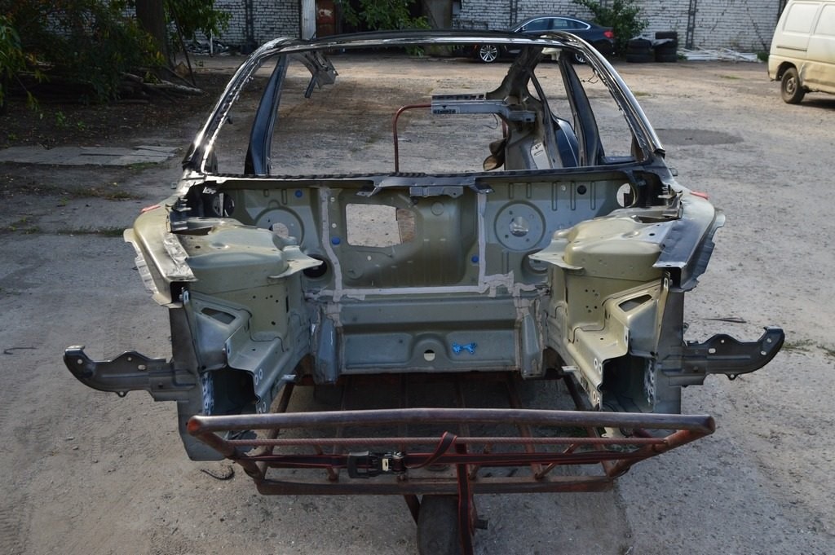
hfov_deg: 53.2
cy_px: 278
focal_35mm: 36
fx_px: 834
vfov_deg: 36.8
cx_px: 418
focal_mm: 24
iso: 400
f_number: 10
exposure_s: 1/200
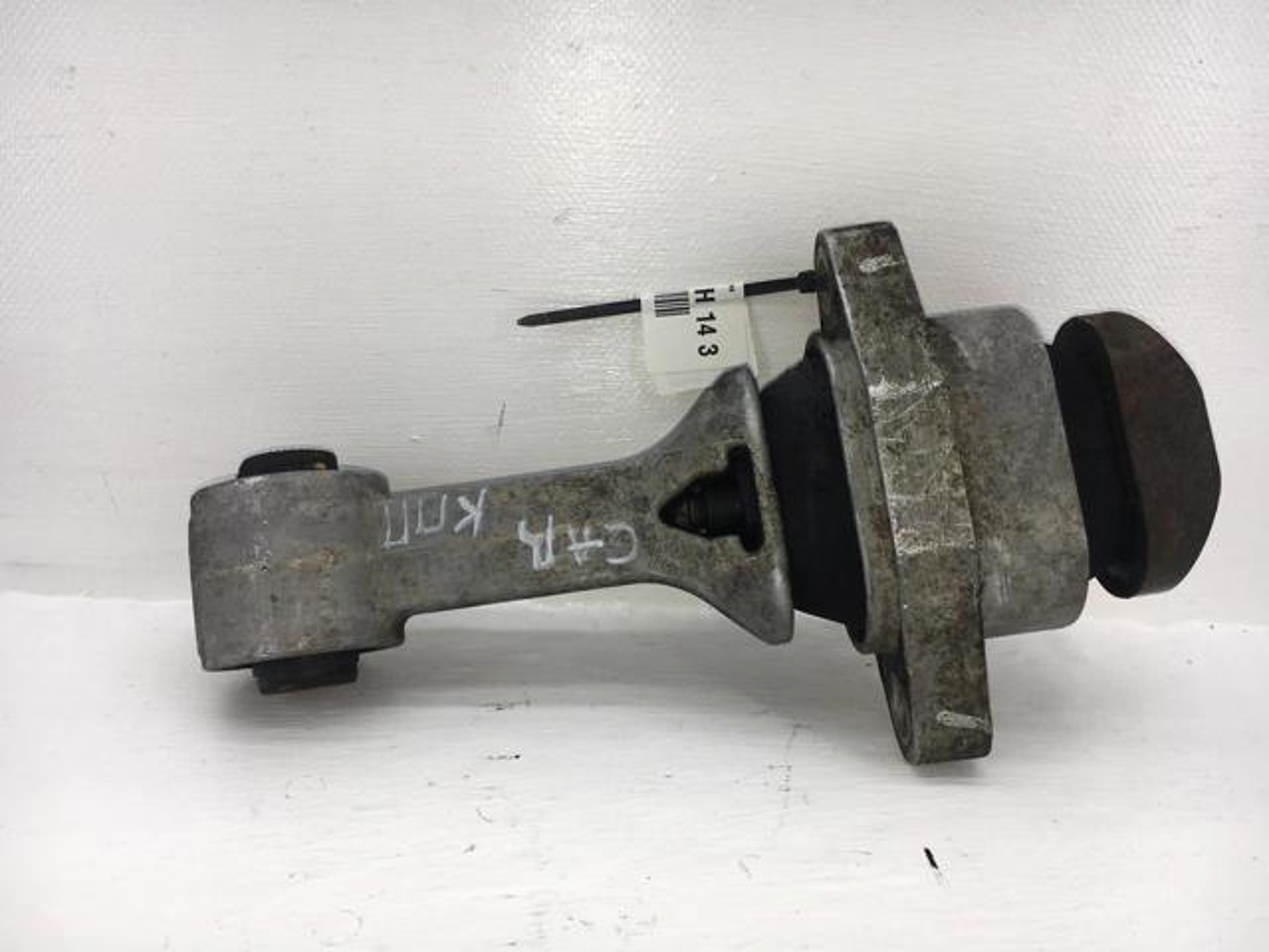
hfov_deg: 61.7
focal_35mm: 29
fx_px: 1063
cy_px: 476
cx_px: 634
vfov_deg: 48.2
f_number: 2.2
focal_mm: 4.15
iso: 25
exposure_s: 1/384
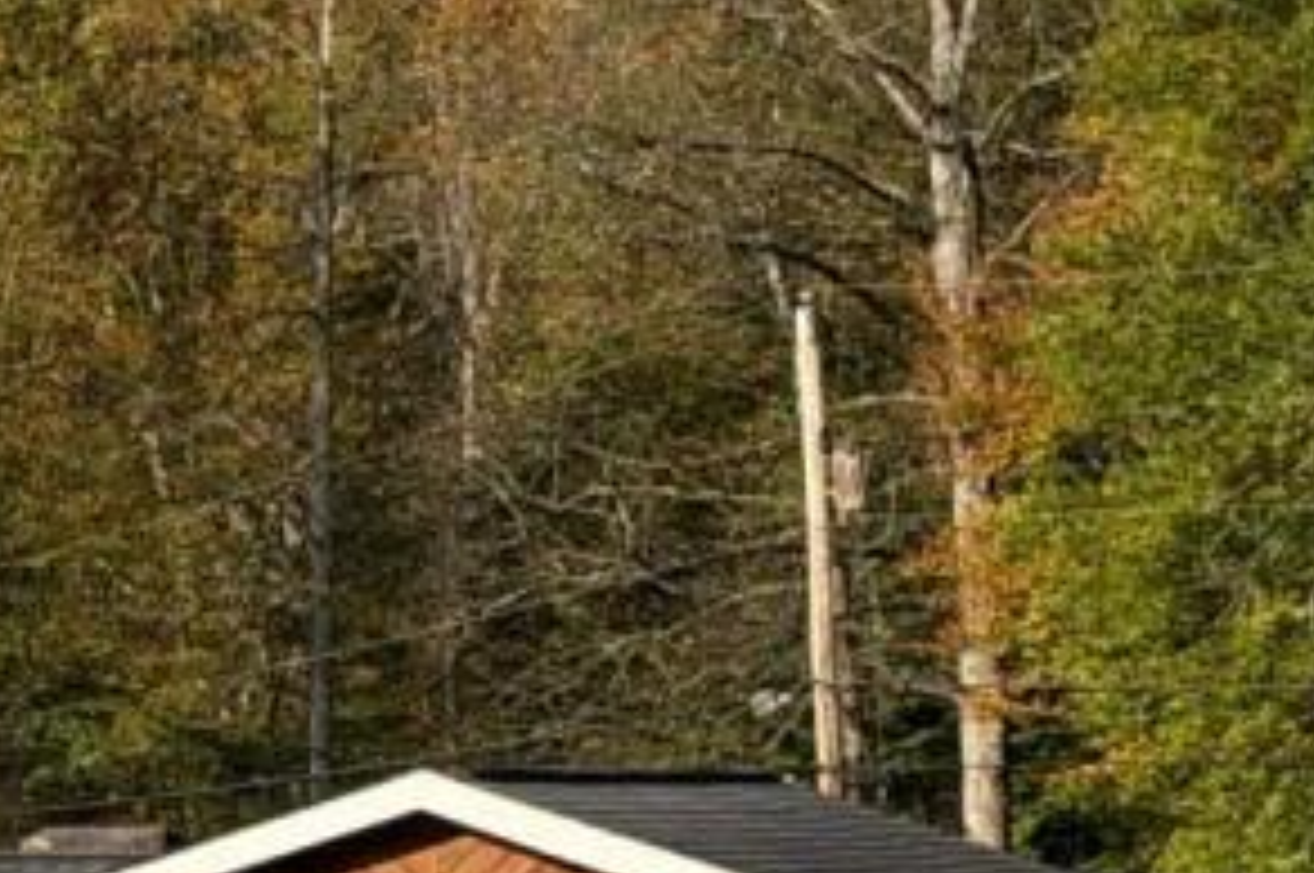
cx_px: -1066
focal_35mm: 214
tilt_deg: -2.1
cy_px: 1251
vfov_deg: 6.3
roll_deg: -0.4
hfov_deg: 9.2
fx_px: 7802
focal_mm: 6.93
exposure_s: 1/2667
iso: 64
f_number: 1.8
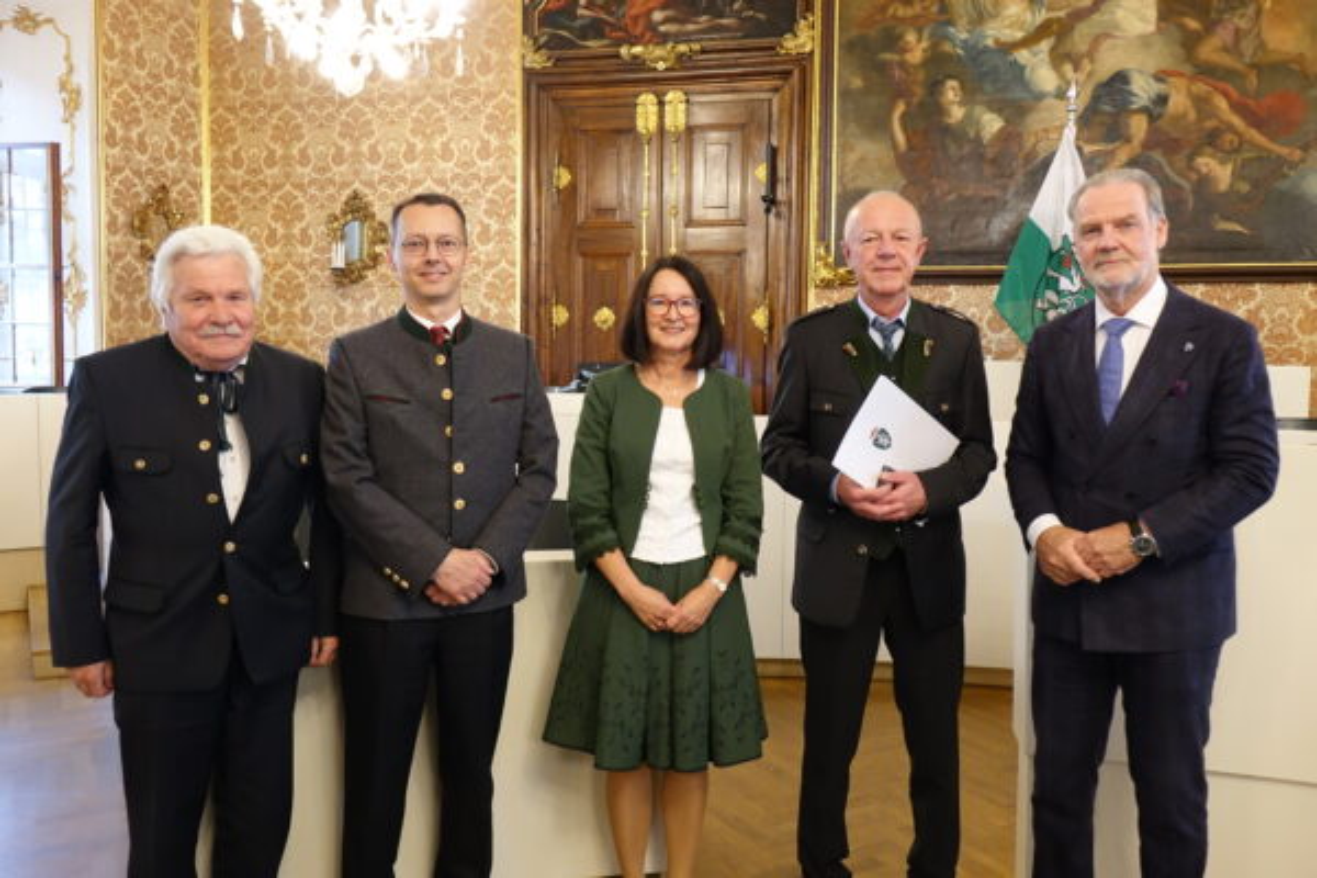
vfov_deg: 43.6
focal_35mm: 30
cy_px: 439
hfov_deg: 61.9
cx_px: 658
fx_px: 1097
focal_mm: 11.13
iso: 800
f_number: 2.8
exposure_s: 1/20
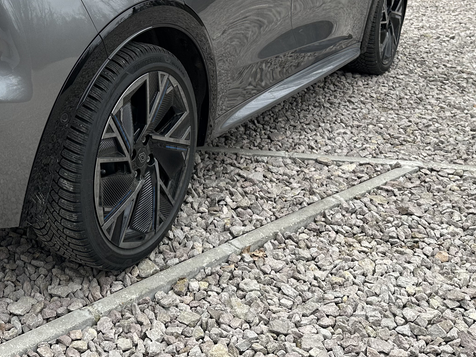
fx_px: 646
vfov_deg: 30.0
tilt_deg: -14.9
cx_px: 109
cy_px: 63
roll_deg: +0.1
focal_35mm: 47
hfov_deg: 39.2
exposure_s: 1/1212
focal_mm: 6.86
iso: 80
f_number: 1.78
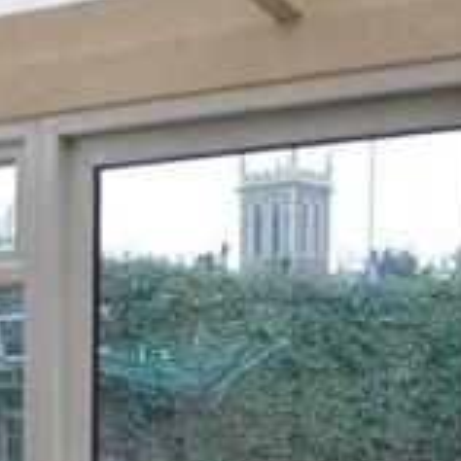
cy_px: 585
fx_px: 1431
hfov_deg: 17.8
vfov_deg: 17.3
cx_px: -12
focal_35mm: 95
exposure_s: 1/125
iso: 400
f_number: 4
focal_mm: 18
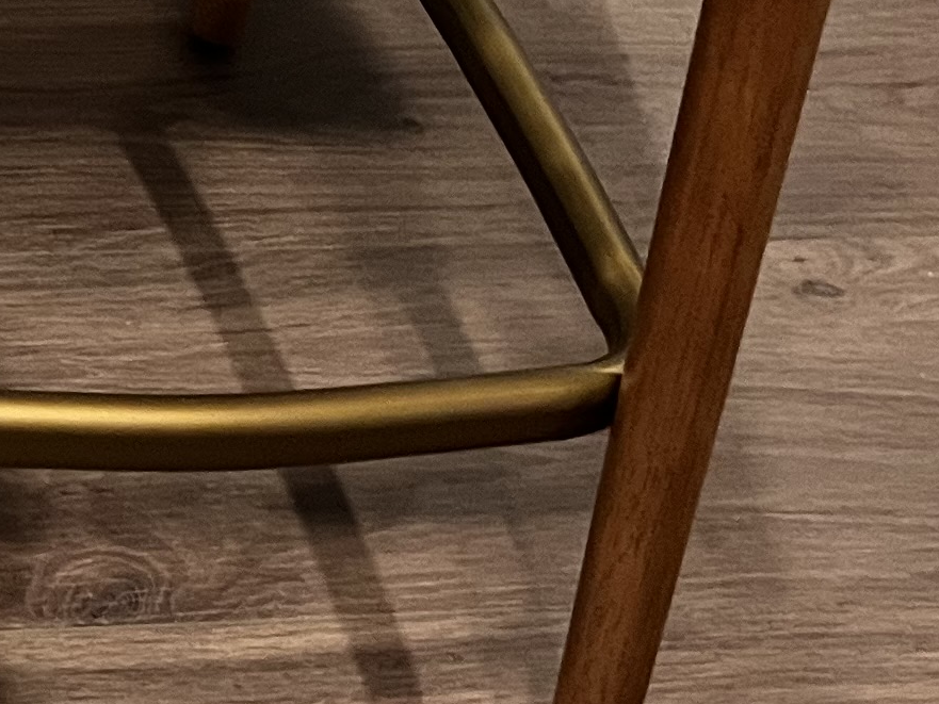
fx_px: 3228
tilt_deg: -30.4
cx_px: -642
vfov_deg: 11.7
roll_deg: -4.8
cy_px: -457
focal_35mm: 119
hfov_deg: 14.8
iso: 320
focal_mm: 5.7
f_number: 1.5
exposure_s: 1/60
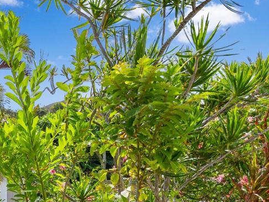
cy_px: 175
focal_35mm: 46
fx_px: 357
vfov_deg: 30.4
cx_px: 13
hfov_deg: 37.7
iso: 160
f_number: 4
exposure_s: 1/6400
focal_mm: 7
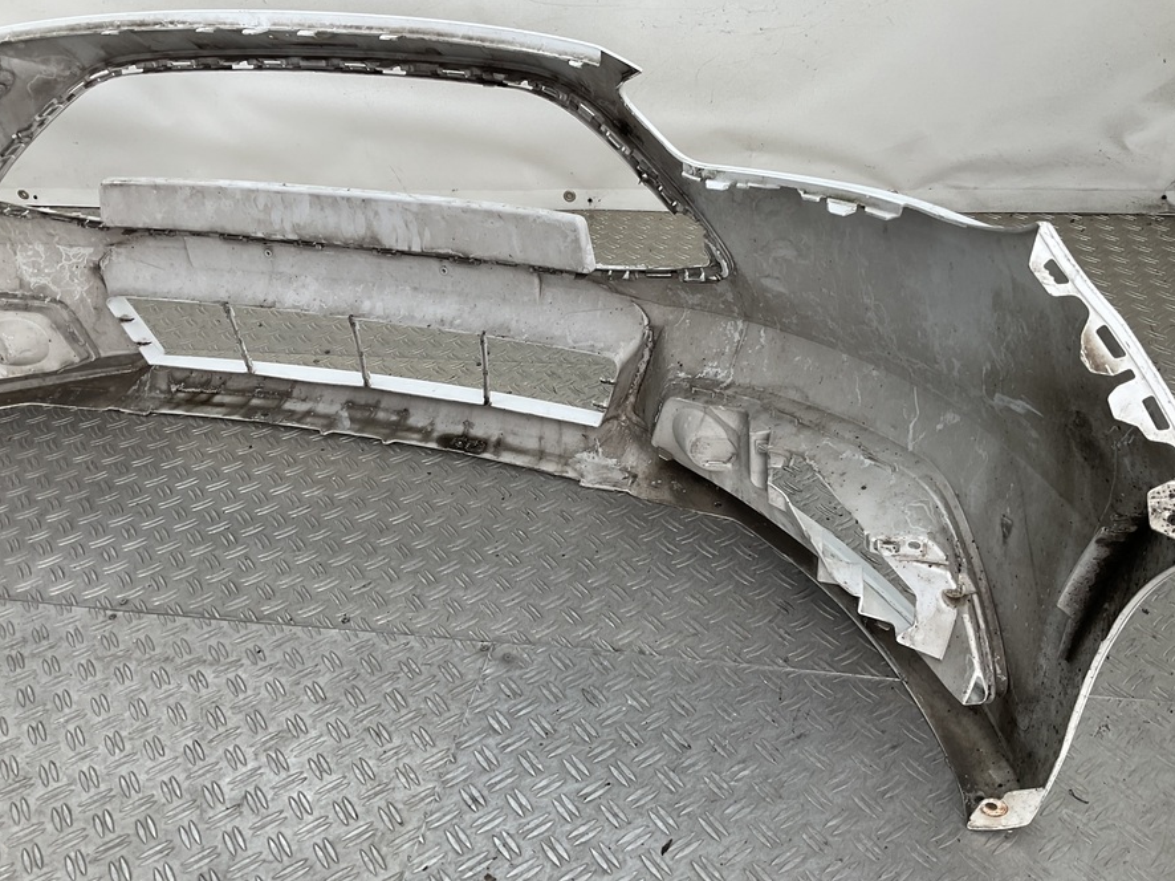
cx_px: 577
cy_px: 411
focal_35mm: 33
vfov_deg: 42.9
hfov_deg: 55.4
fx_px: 1120
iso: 20
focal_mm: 3
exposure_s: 1/120
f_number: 1.8
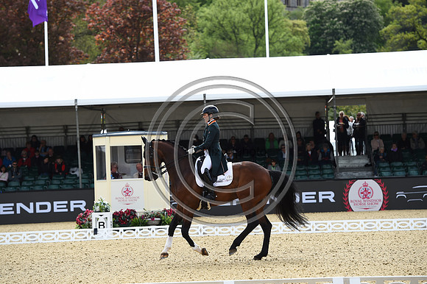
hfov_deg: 13.7
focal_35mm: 150
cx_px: 214
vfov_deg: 9.1
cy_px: 142
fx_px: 1778
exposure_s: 1/1250
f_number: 5
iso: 320
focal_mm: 150
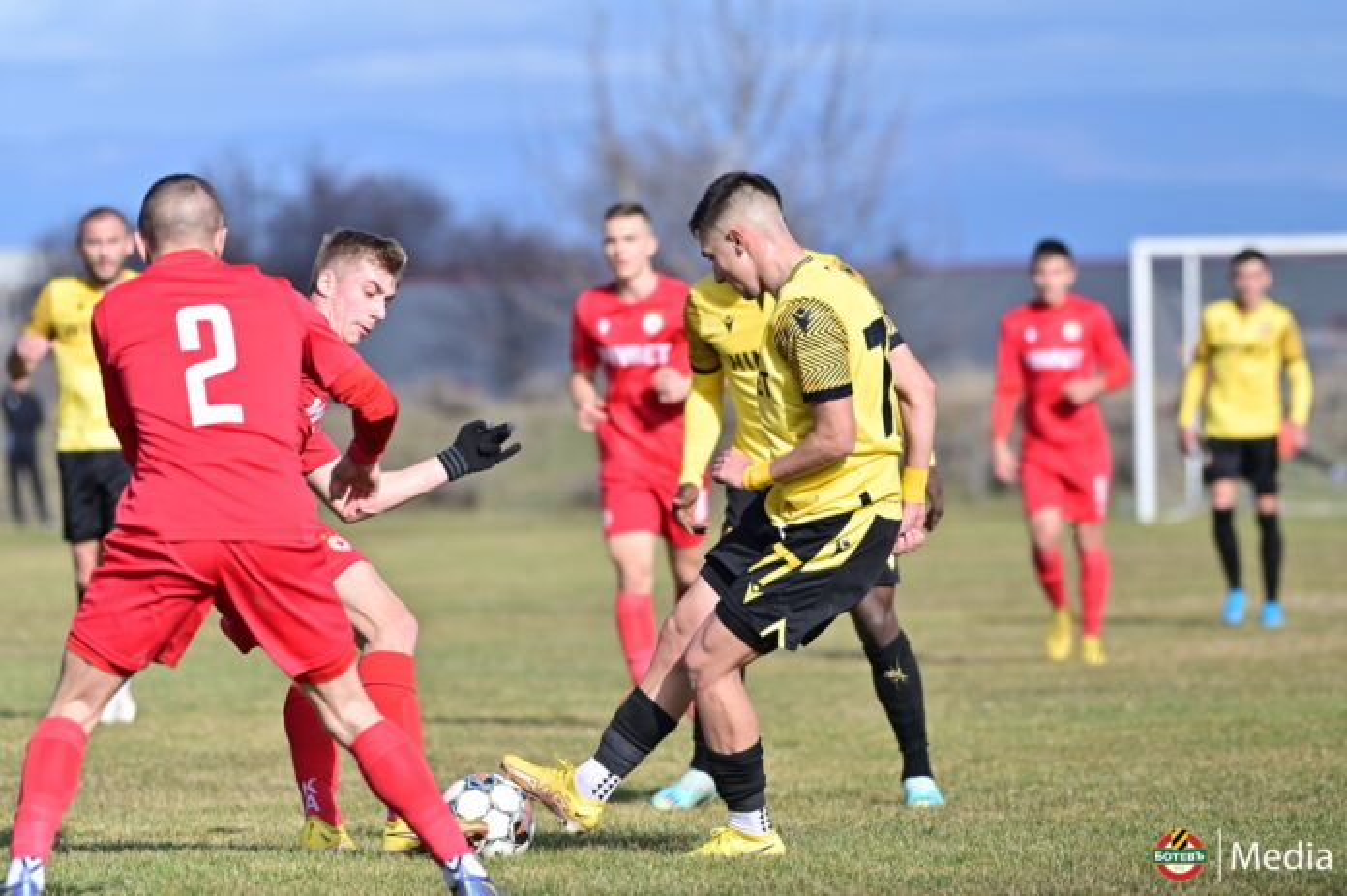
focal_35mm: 310
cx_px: 674
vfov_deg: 4.4
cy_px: 448
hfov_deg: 6.7
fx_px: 11591
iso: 320
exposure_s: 1/2000
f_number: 5.6
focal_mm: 310
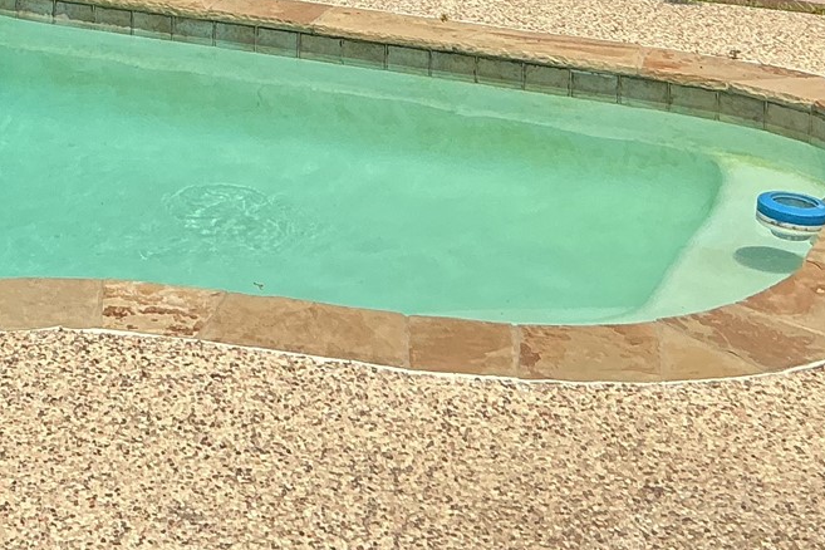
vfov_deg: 13.4
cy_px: -367
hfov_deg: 21.2
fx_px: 2154
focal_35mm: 94
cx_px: 79
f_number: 1.8
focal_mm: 3
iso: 25
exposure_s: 1/2801
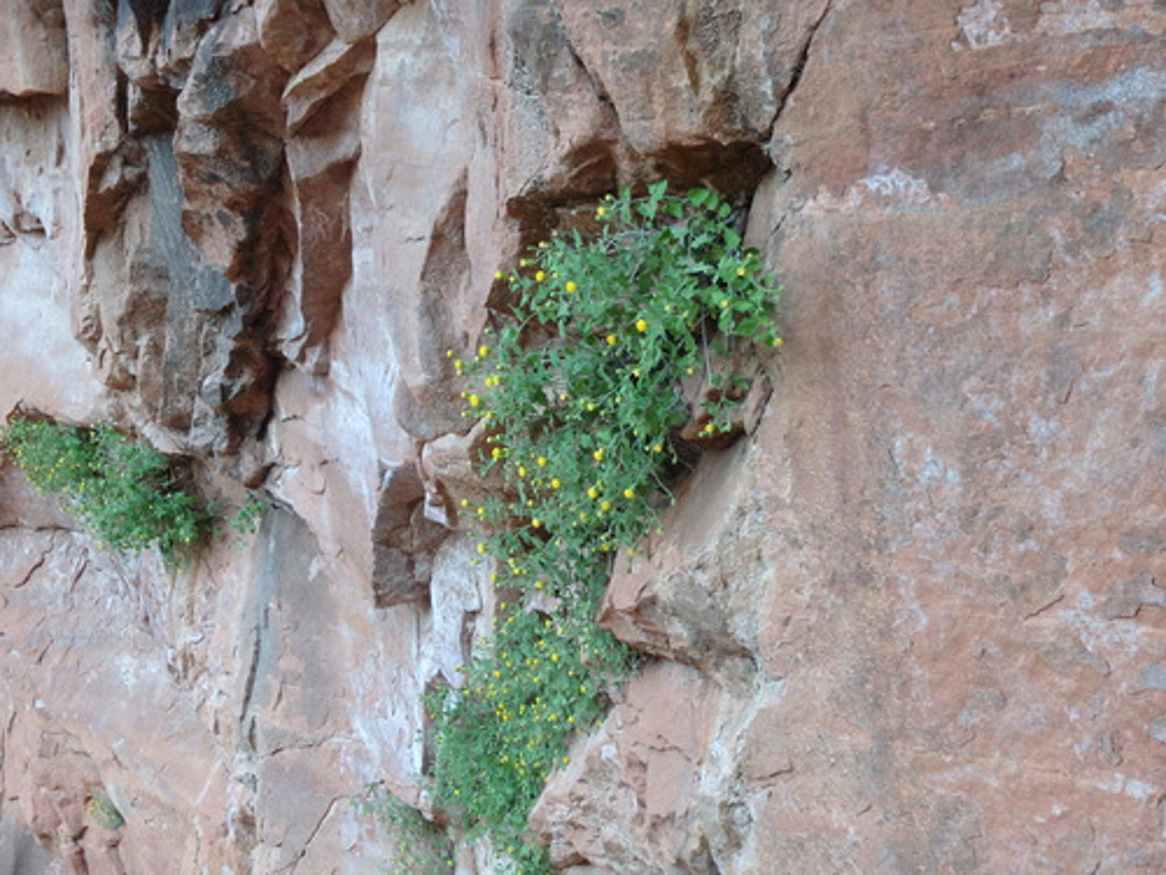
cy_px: 438
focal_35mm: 56
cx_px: 583
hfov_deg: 34.3
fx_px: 1886
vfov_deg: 26.1
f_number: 5.1
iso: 500
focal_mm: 10
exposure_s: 1/60
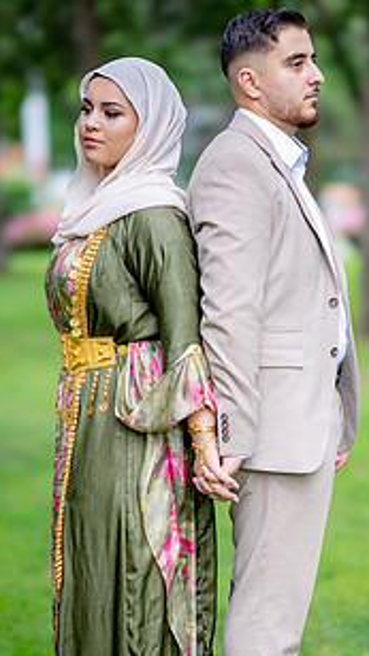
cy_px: 411
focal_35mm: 130
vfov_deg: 16.5
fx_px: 2264
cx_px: 247
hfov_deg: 9.3
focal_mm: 85
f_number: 1.4
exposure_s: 1/1000
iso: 100
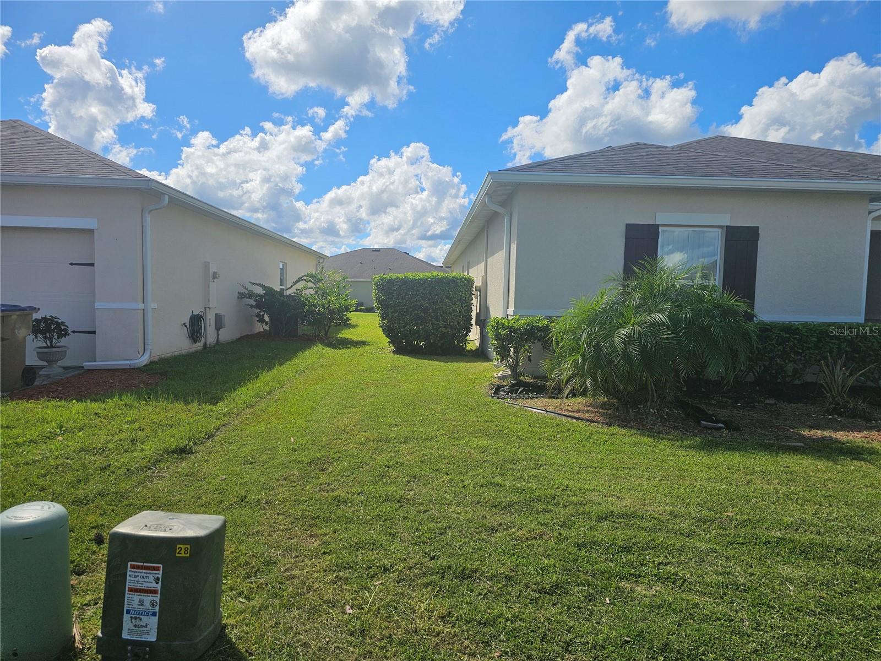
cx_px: 440
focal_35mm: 23
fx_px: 585
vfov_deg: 58.9
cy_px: 330
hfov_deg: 73.9
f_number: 1.7
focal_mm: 6.3
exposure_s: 1/1361
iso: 10
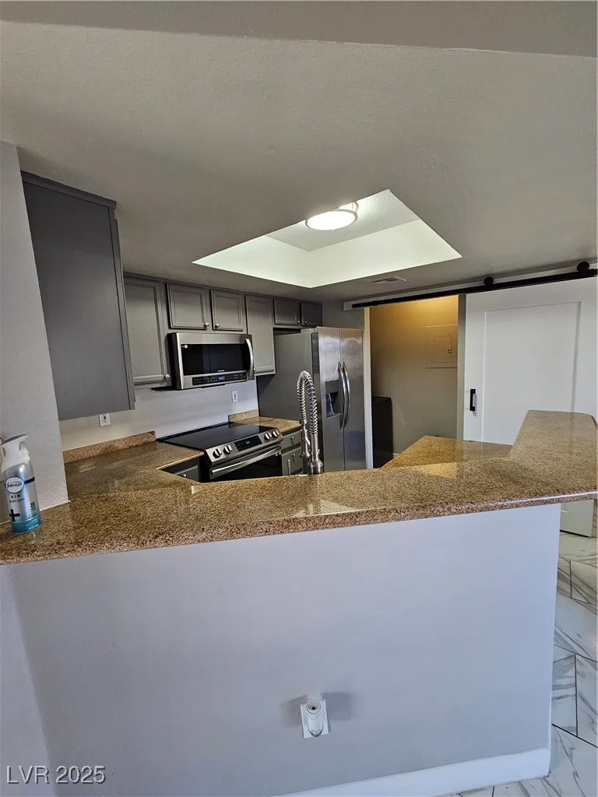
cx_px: 299
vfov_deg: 106.2
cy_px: 398
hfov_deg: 89.9
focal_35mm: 13
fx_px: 299
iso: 160
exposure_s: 1/60
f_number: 2.2
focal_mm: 2.2
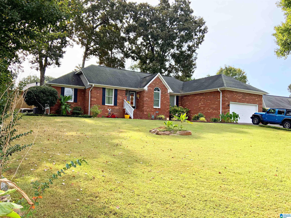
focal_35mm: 29
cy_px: 109
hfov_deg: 61.7
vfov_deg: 48.2
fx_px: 244
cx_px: 146
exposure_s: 1/1098
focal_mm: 3
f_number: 1.8
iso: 16
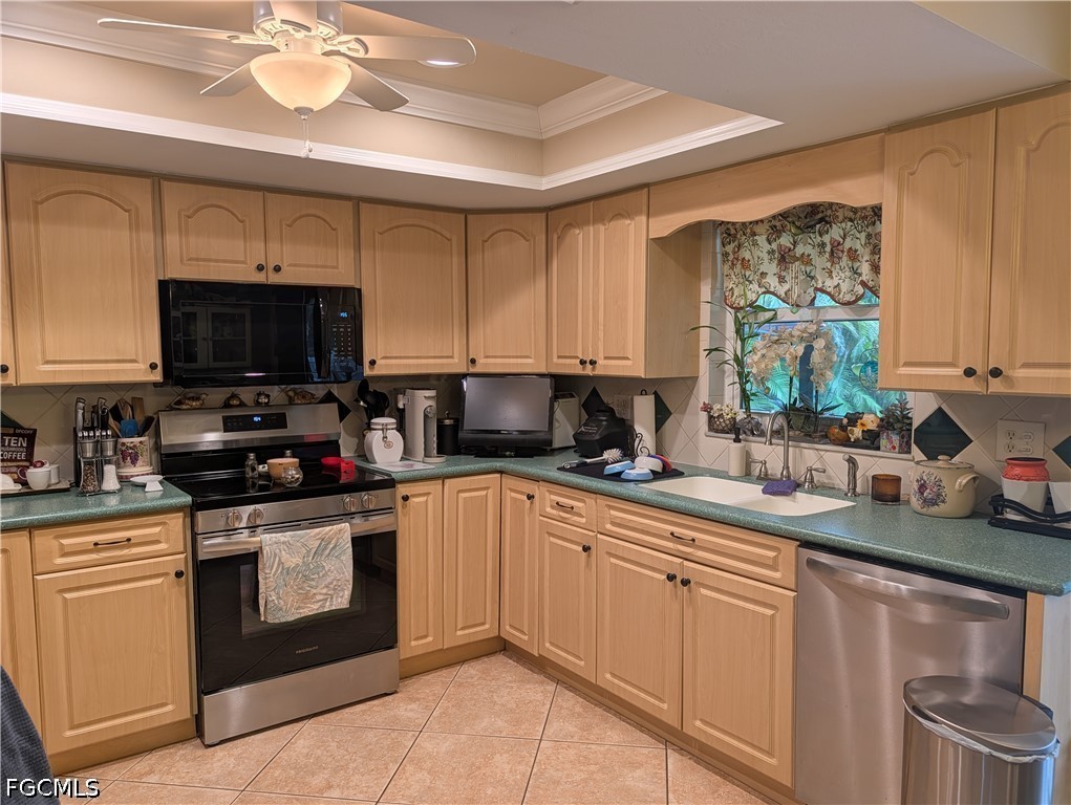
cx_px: 536
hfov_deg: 71.5
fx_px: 743
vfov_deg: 56.9
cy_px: 402
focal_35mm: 24
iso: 20
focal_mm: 6.9
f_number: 1.68
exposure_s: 1/120
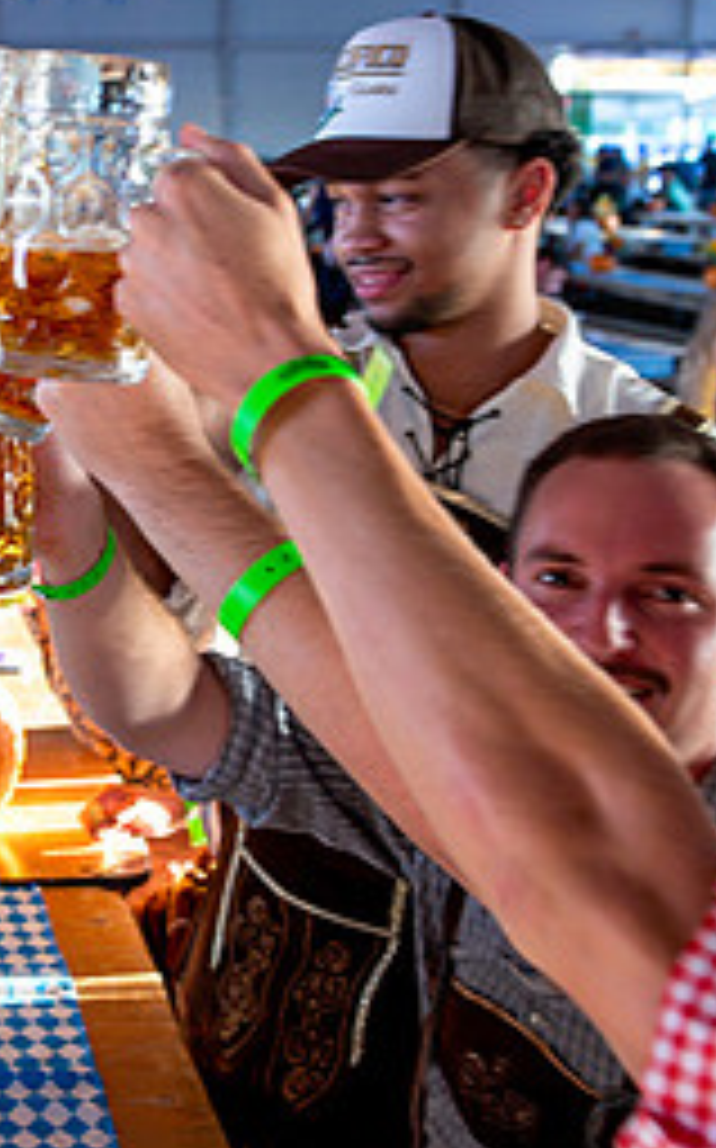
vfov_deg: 31.5
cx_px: -72
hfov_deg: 19.2
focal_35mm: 65
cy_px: 479
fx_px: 2033
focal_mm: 28
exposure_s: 1/80
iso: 640
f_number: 4
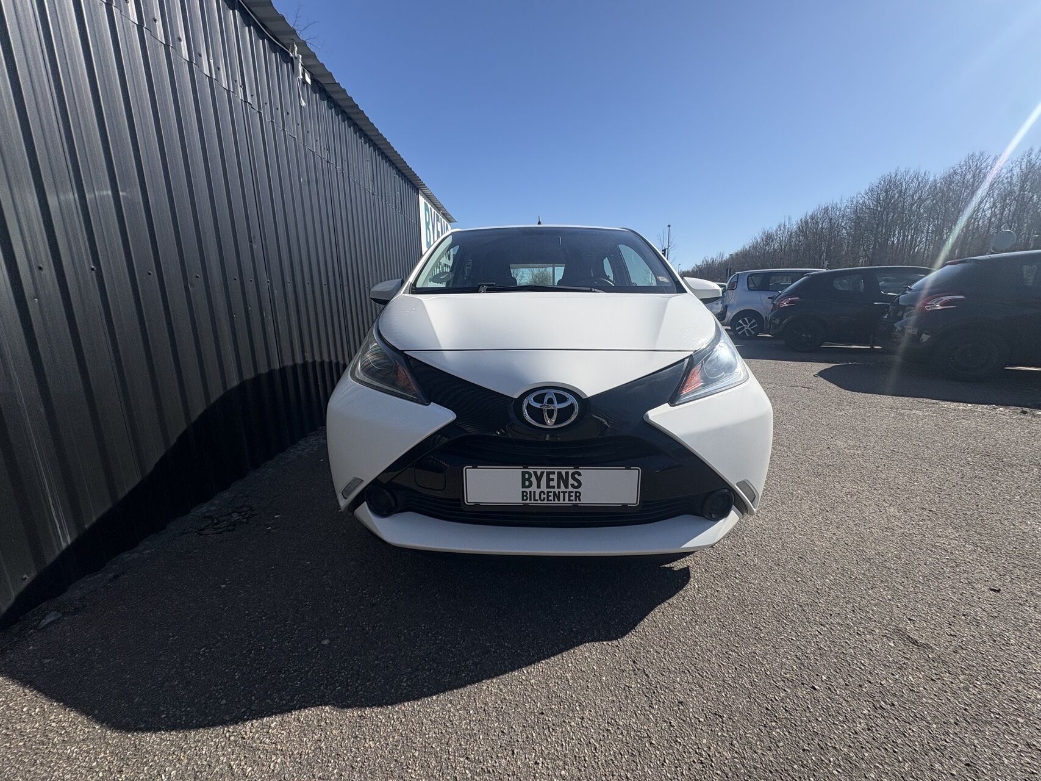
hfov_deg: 102.1
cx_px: 520
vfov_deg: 85.7
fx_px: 421
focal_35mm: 14
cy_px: 390
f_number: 2.2
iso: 50
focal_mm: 2.22
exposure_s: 1/3906
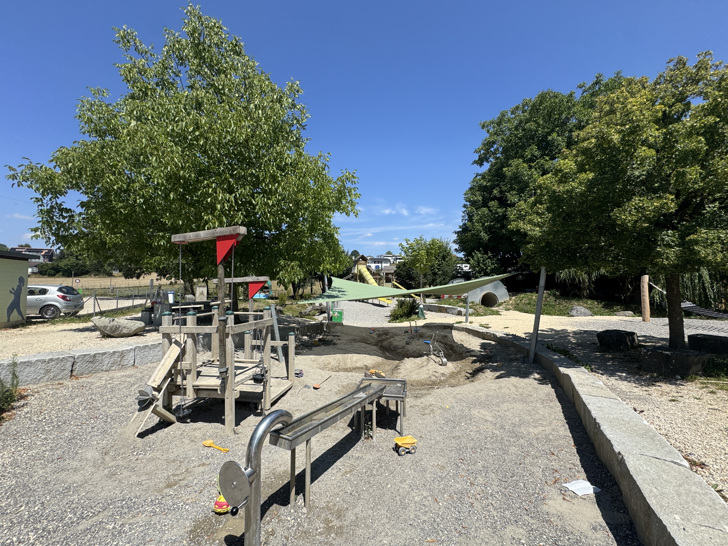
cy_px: 273
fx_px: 294
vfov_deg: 85.7
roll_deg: +0.4
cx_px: 364
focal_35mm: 14
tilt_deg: +2.5
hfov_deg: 102.1
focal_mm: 2.22
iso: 50
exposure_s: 1/2208
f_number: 2.2
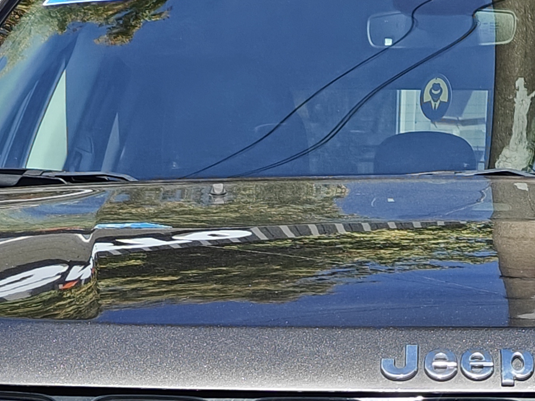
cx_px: 443
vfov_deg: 8.9
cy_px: 552
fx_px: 2534
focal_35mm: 164
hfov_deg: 12.0
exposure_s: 1/1552
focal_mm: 7.08
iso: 50
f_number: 2
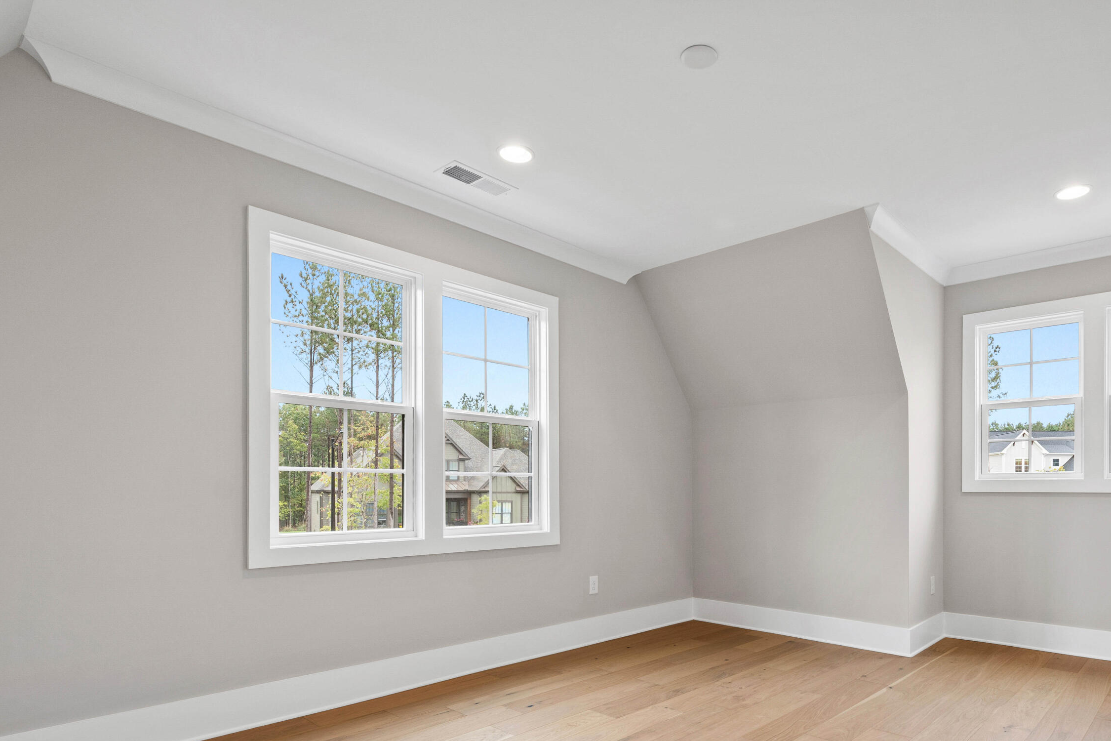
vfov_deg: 60.7
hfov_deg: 82.9
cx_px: 668
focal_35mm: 20
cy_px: 482
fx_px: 617
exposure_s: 1/4
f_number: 8
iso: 100
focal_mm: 10
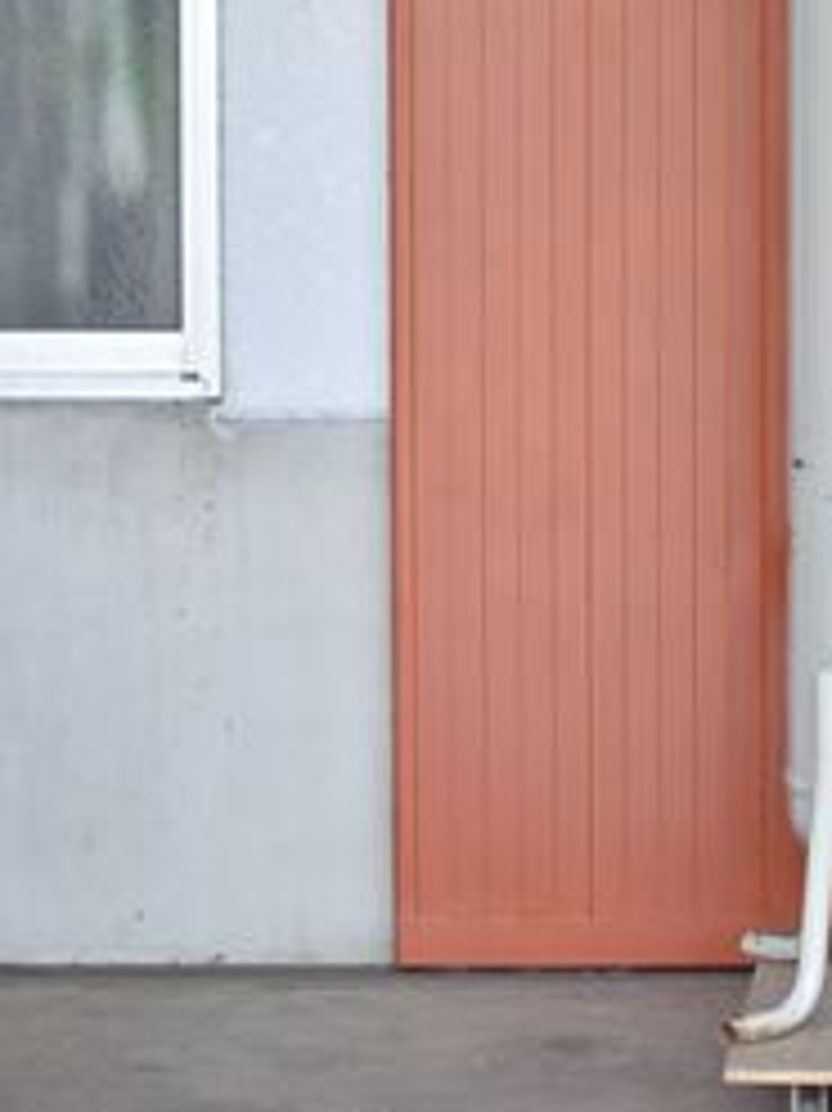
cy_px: 383
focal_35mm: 161
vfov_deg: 12.3
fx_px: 5163
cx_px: 980
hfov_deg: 9.1
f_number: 6.3
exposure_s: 1/640
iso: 1250
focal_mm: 55
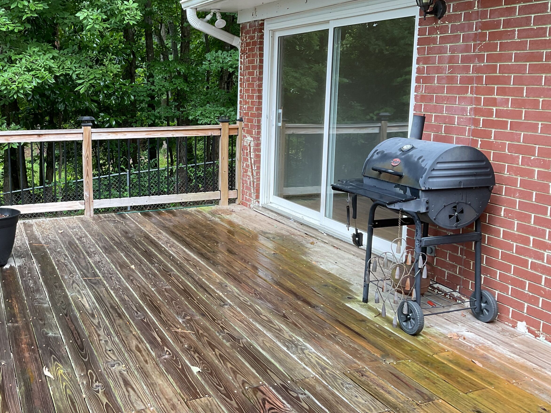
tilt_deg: -8.5
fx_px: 605
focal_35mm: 38
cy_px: 167
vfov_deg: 37.6
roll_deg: -0.6
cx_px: 192
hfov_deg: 48.3
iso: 32
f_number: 1.8
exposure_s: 1/120
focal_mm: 3
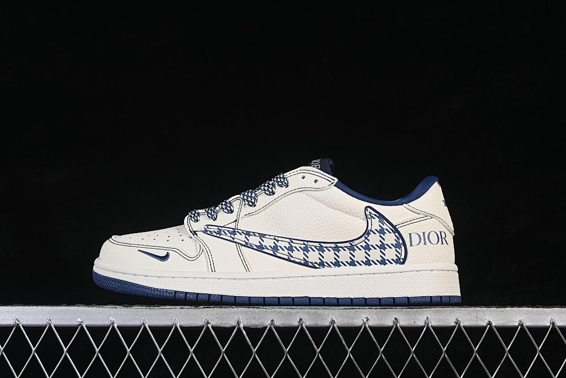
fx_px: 1179
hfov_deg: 27.0
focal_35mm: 75
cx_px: 283
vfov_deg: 18.2
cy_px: 189
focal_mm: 50
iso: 160
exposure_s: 1/80
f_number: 8
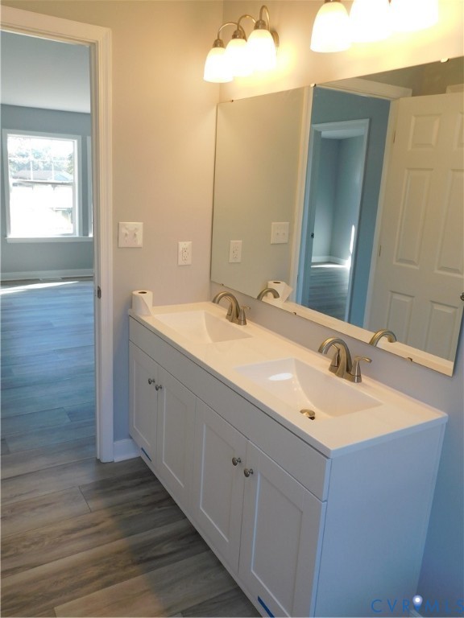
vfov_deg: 63.4
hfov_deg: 49.7
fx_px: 500
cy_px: 309
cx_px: 232
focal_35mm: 28
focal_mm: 4.9
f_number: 3.2
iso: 125
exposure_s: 1/100
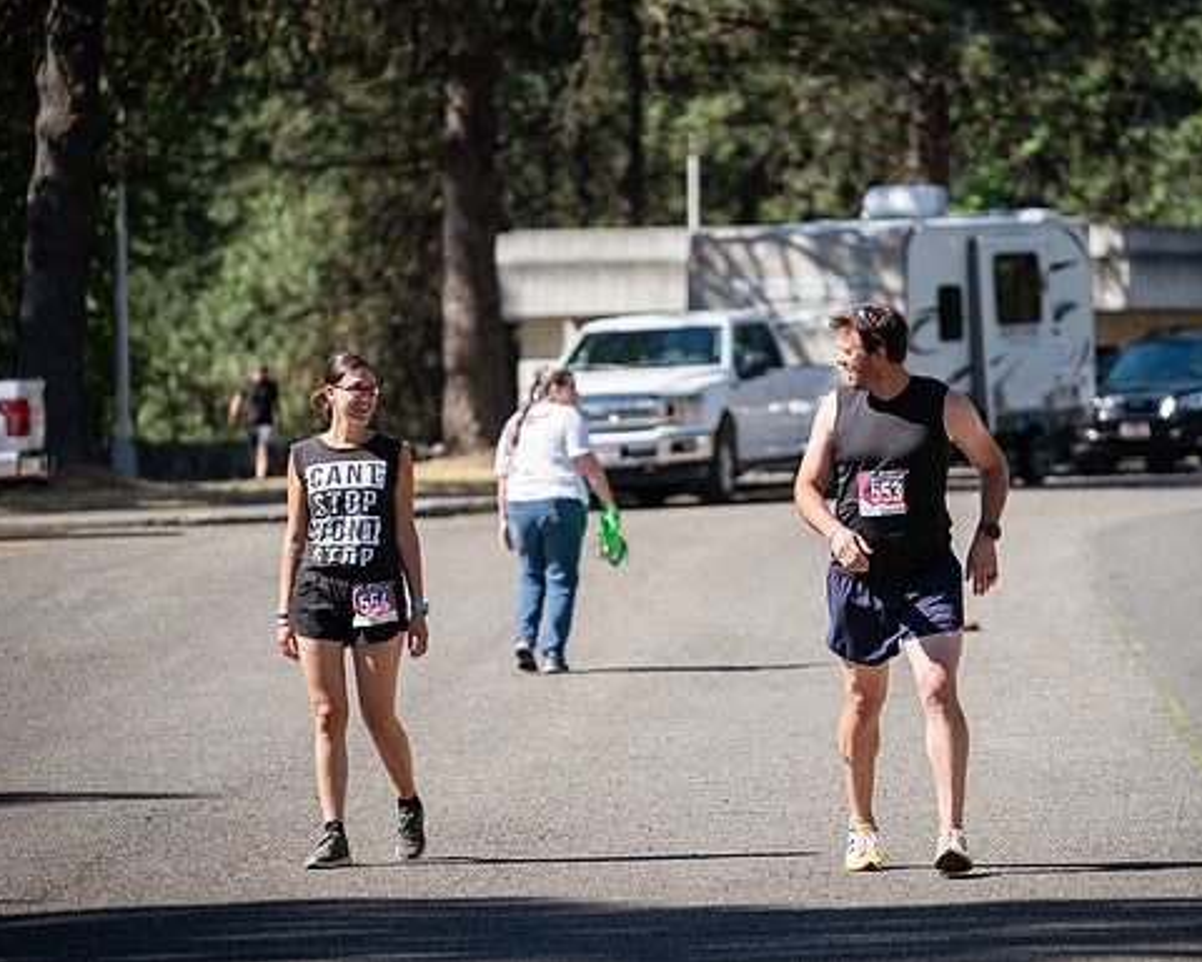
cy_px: 495
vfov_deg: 5.9
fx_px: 9392
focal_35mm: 264
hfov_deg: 7.3
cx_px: 643
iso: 100
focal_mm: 200
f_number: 4
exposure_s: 1/500
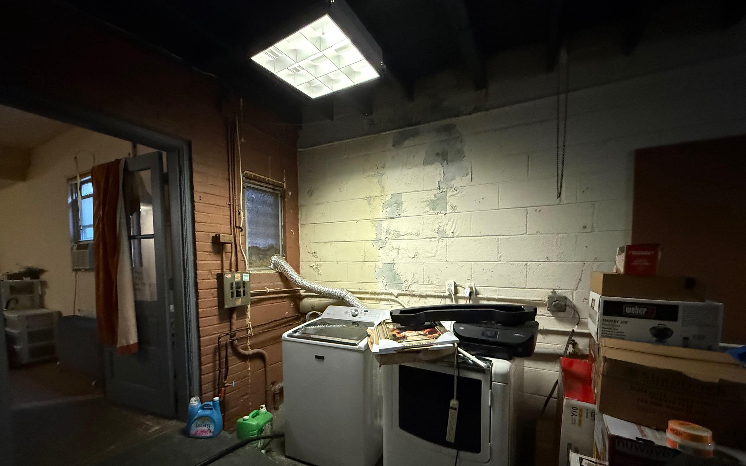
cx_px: 374
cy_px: 279
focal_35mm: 15
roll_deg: +1.0
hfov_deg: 101.5
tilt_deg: -3.6
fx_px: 305
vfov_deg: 74.0
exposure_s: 1/60
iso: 1000
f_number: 2.2
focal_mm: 2.22
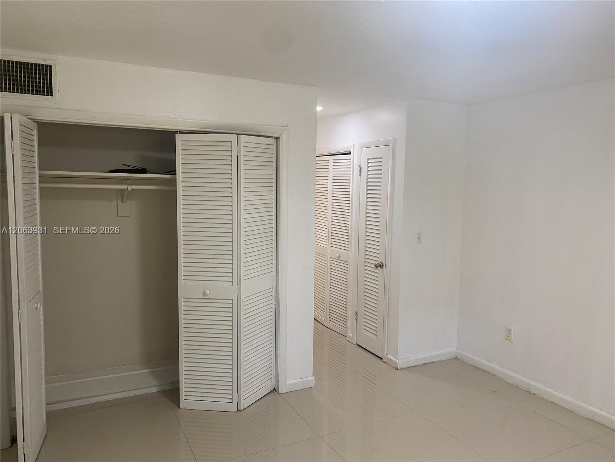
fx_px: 462
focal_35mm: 26
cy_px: 231
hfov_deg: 67.3
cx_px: 308
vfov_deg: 53.1
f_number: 1.8
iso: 80
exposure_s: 1/60
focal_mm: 4.25
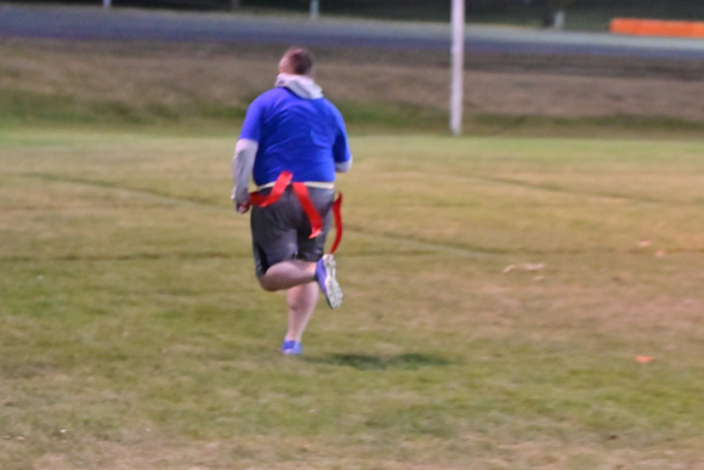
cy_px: 235
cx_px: 352
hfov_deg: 15.2
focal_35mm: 135
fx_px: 2640
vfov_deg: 10.2
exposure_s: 1/250
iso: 6400
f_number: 4
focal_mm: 90
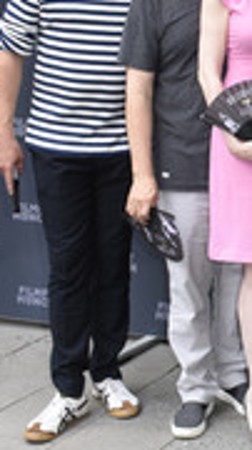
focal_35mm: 90
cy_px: 195
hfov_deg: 12.3
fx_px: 1075
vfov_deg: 23.6
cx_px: 445
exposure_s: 1/100
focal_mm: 23
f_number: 6.3
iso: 500
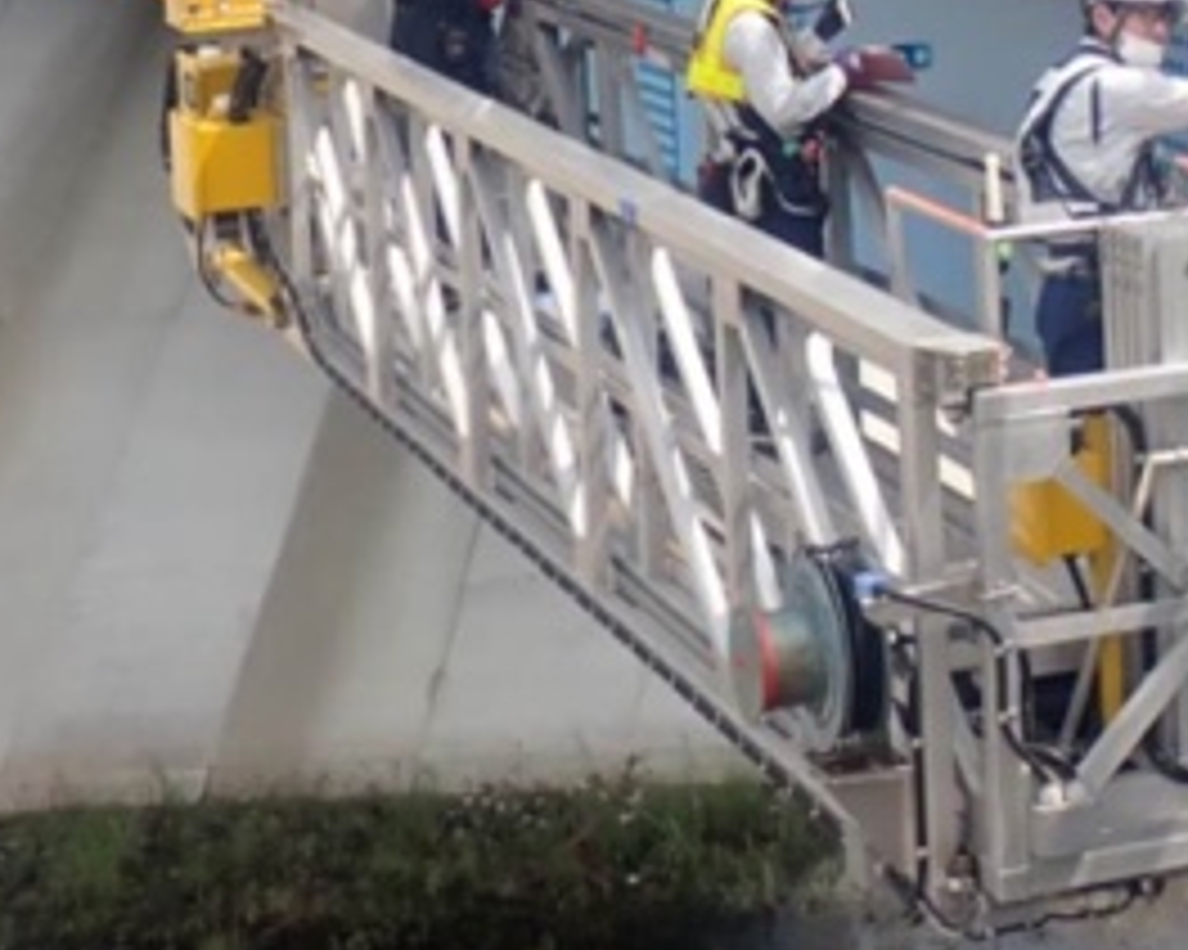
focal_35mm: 117
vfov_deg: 12.6
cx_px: 1228
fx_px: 4112
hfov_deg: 16.1
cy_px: -441
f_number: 3.5
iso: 100
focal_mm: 6.37
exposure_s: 1/800
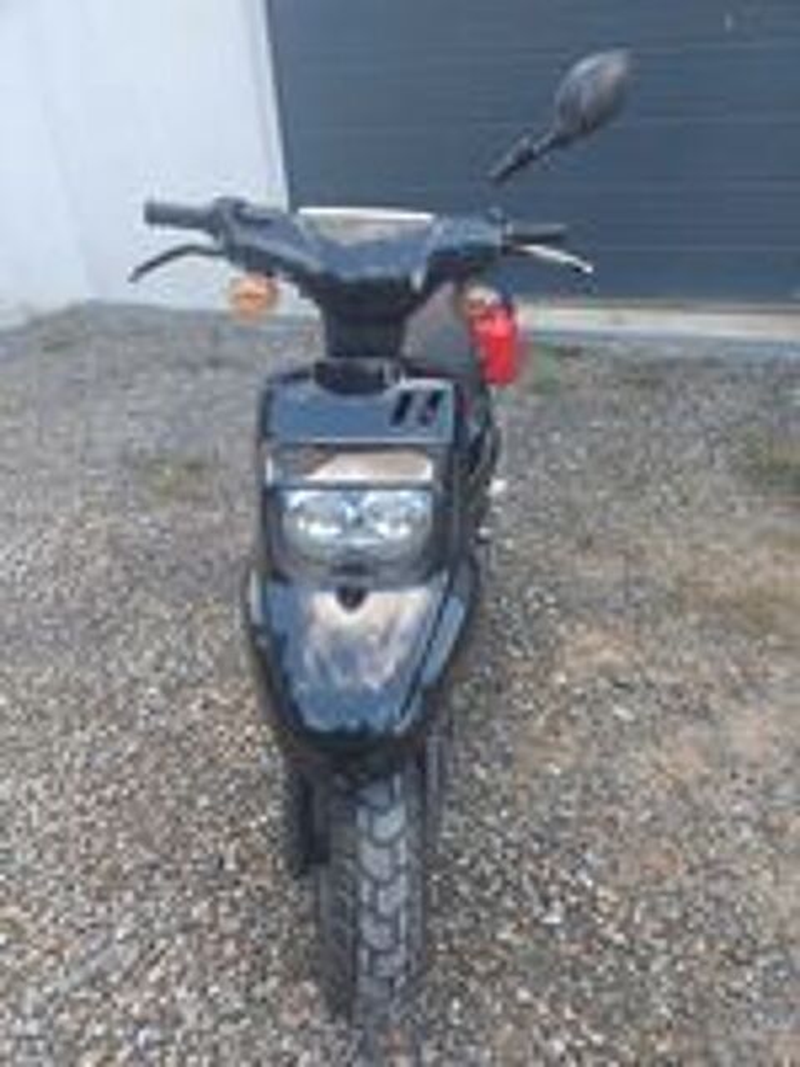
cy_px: 534
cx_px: 400
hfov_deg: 54.9
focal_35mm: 25
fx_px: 770
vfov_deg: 69.4
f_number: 1.7
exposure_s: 1/100
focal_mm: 4.71
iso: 313
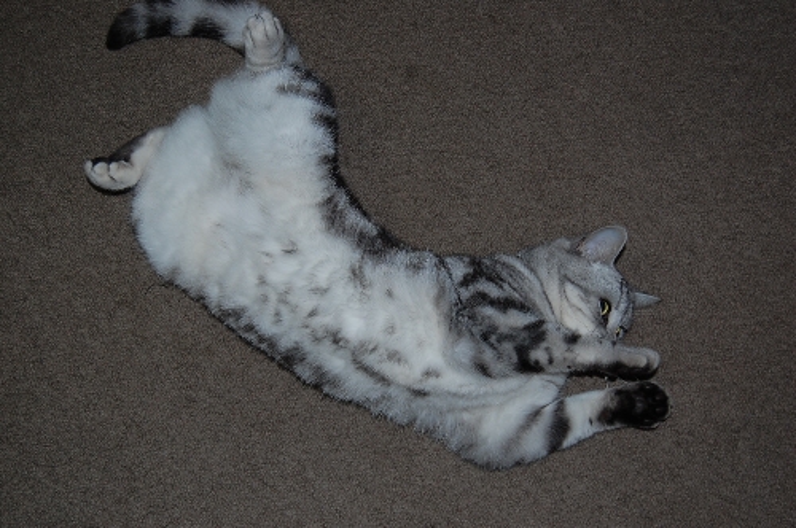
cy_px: 264
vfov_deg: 28.0
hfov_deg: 41.2
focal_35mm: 48
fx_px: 1060
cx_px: 398
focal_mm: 32
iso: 400
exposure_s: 1/60
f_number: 4.5
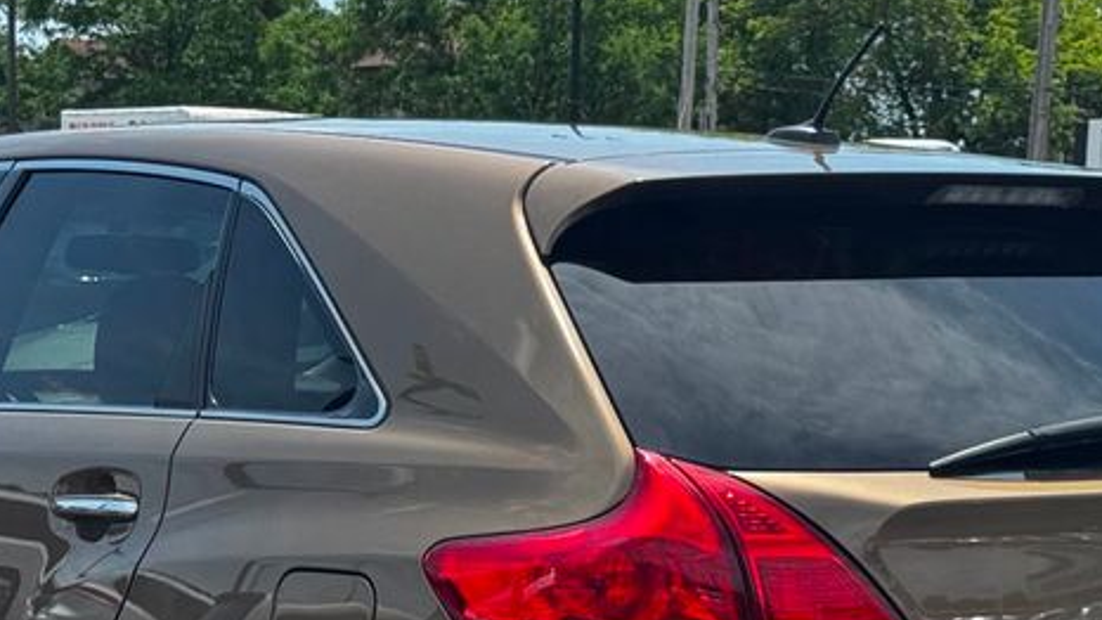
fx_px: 3360
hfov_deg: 18.6
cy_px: 570
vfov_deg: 10.5
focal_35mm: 115
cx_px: 549
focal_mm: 6.76
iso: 64
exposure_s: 1/2833
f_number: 1.78
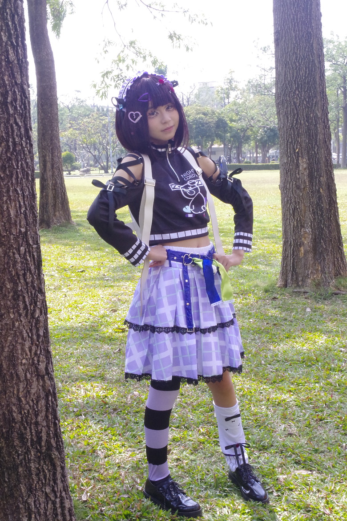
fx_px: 694
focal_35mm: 48
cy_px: 260
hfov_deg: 28.1
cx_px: 174
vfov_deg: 41.1
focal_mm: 32
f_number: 4.5
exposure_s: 1/60
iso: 2000
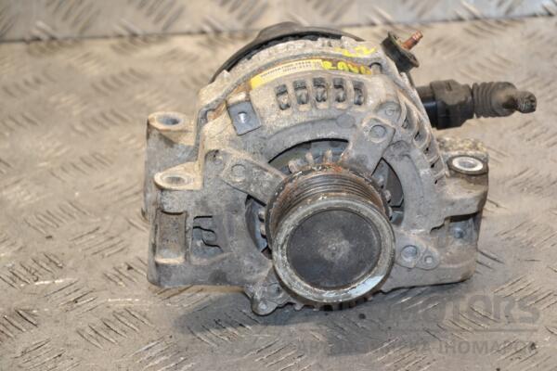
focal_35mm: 158
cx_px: 278
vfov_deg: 8.7
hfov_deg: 13.0
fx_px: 2437
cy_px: 186
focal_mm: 105
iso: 800
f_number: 6.3
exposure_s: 1/200
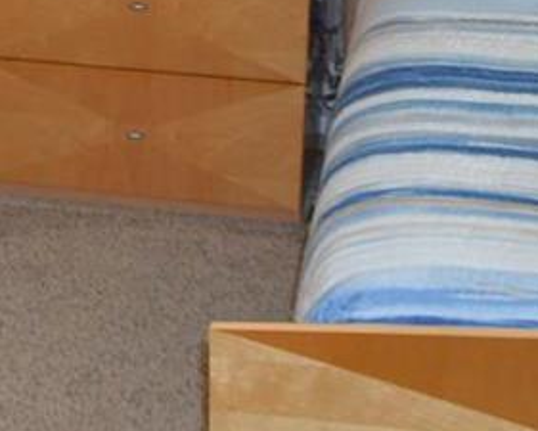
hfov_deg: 11.5
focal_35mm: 160
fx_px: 2549
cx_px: -278
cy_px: -237
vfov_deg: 9.4
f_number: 4
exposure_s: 1/60
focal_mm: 20
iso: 400
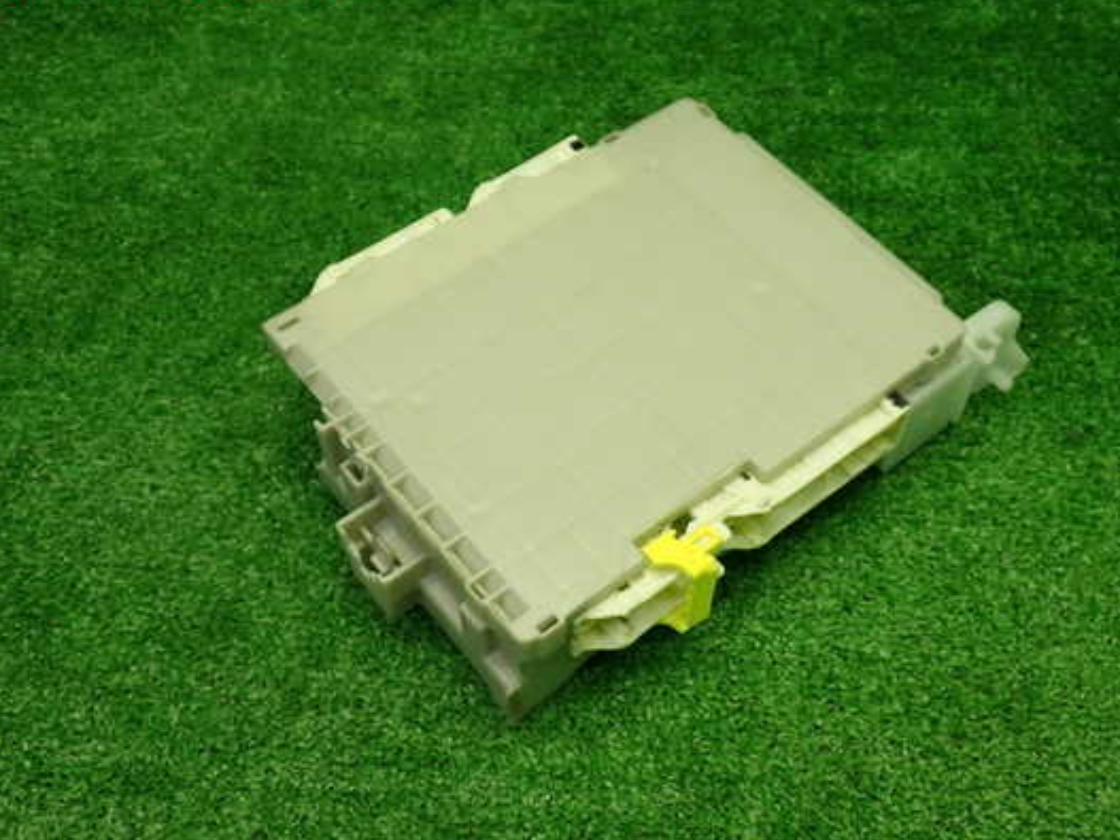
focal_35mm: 41
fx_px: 1326
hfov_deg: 45.7
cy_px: 434
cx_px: 616
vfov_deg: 35.1
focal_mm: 6.37
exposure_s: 1/60
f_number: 2.5
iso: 200
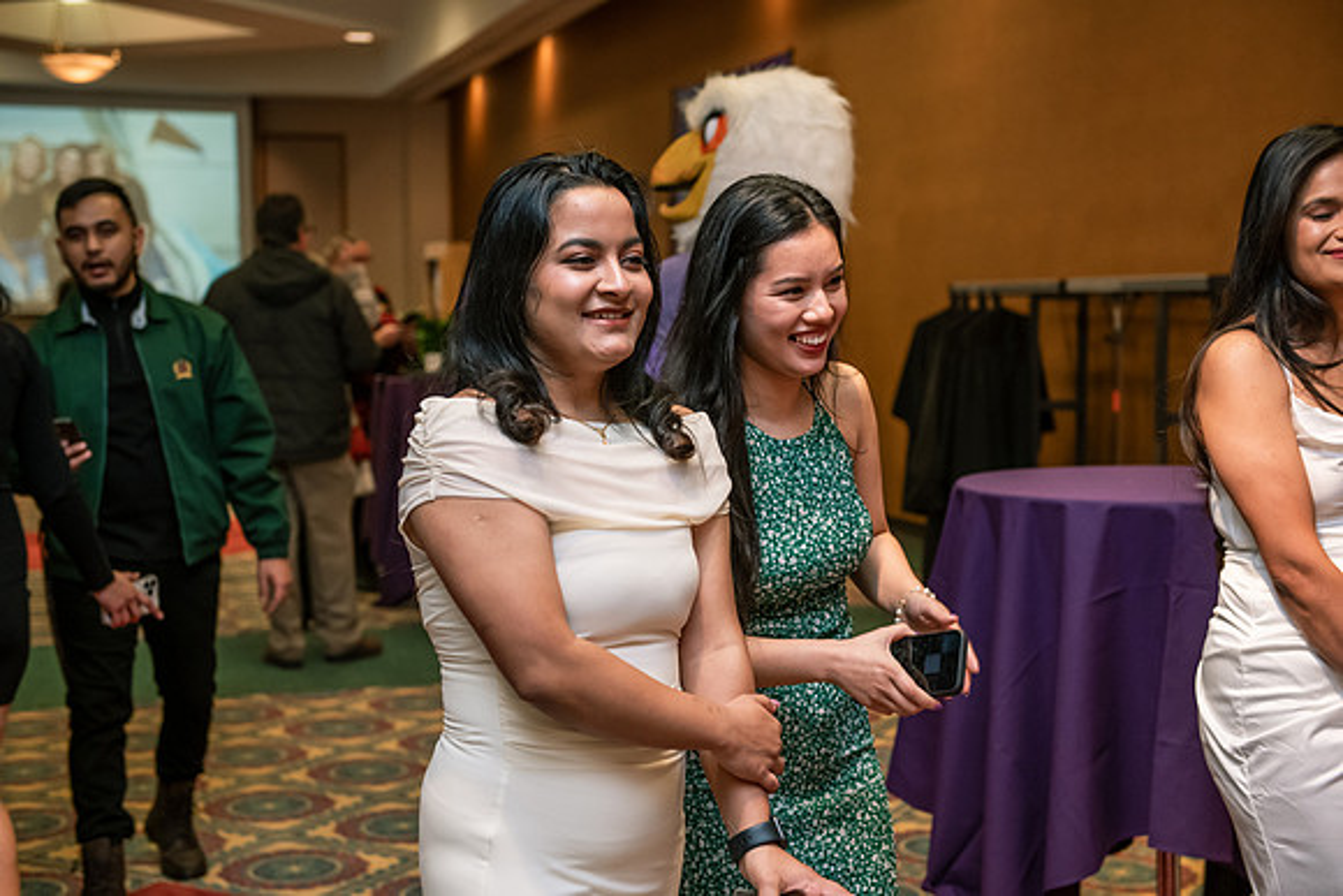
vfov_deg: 24.6
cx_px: 672
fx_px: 2052
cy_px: 448
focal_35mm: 55
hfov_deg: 36.2
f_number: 3.5
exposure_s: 1/160
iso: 1600
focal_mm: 55
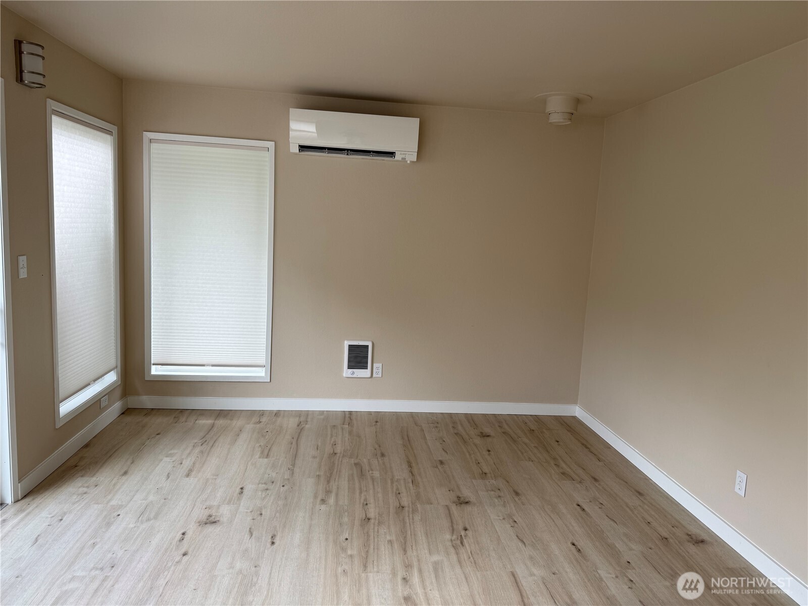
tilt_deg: -5.8
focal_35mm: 24
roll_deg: -3.8
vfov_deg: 56.8
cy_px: 303
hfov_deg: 71.6
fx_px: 560
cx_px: 404
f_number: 1.78
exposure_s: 1/121
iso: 64
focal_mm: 6.76
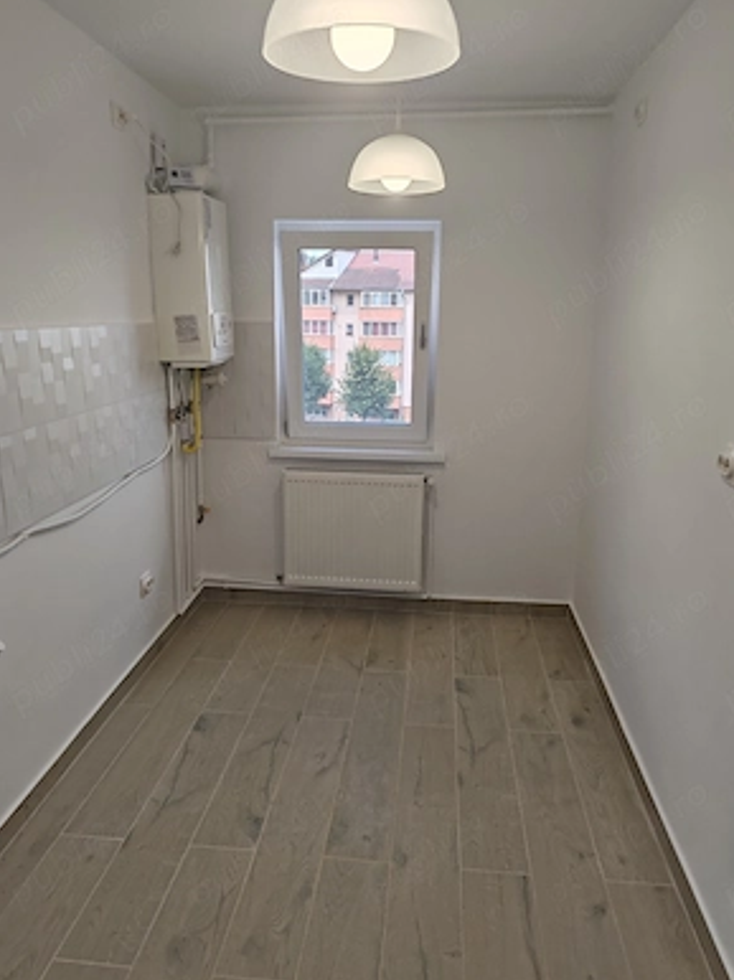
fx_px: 792
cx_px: 358
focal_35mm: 28
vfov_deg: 63.5
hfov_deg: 49.7
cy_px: 498
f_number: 1.9
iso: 64
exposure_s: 1/100
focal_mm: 6.12
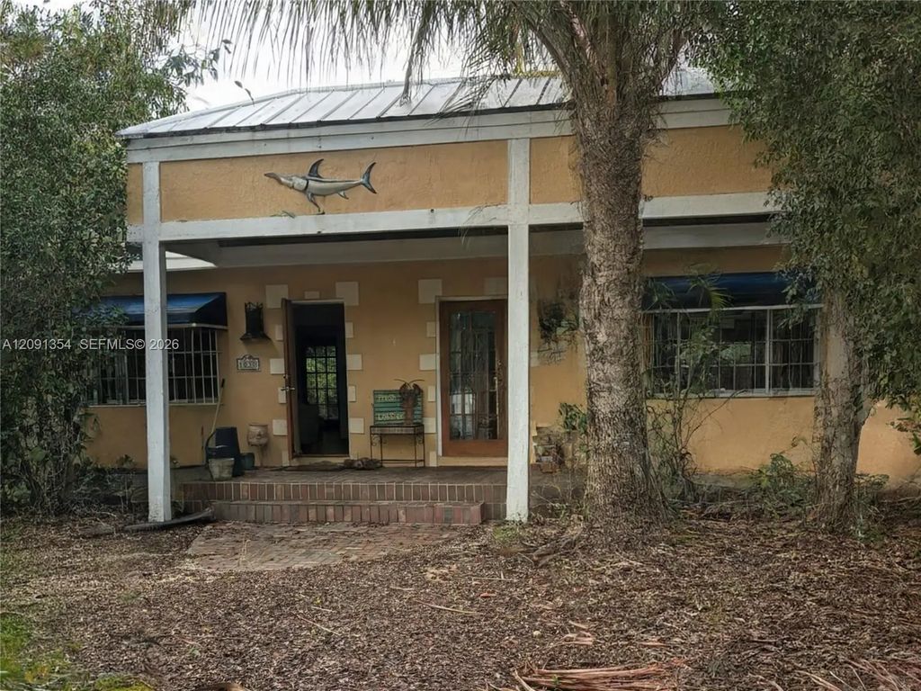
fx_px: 692
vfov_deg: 53.1
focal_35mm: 26
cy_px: 346
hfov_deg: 67.3
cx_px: 460
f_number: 1.6
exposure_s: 1/94
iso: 125
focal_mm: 5.96
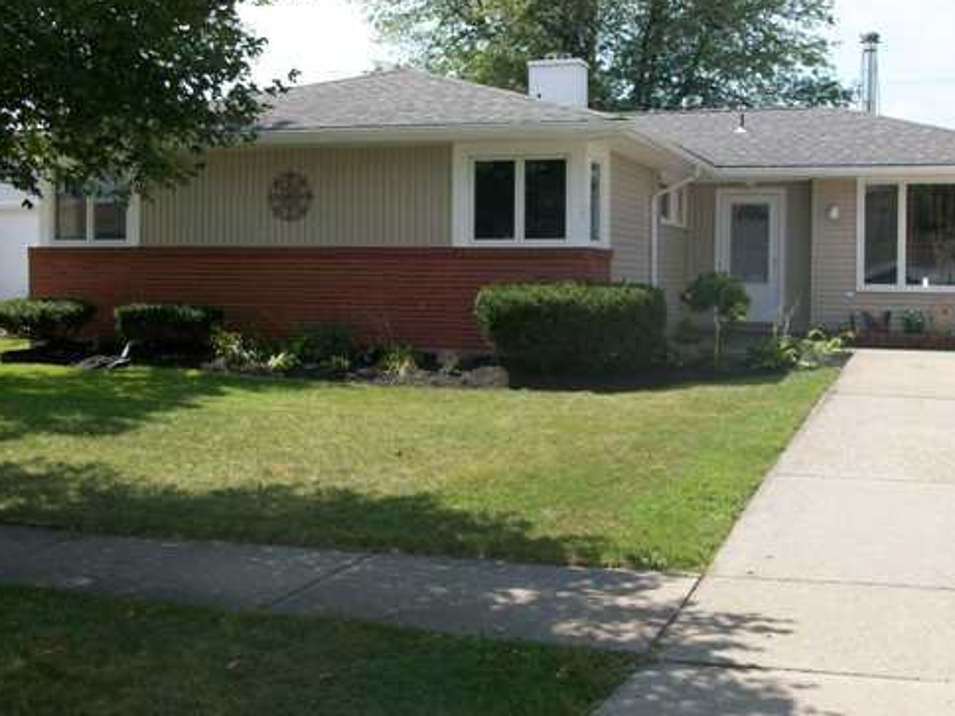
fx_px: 1241
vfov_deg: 32.1
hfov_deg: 41.9
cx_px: 556
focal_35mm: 45
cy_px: 274
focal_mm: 5.7
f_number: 2.8
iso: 64
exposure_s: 1/676
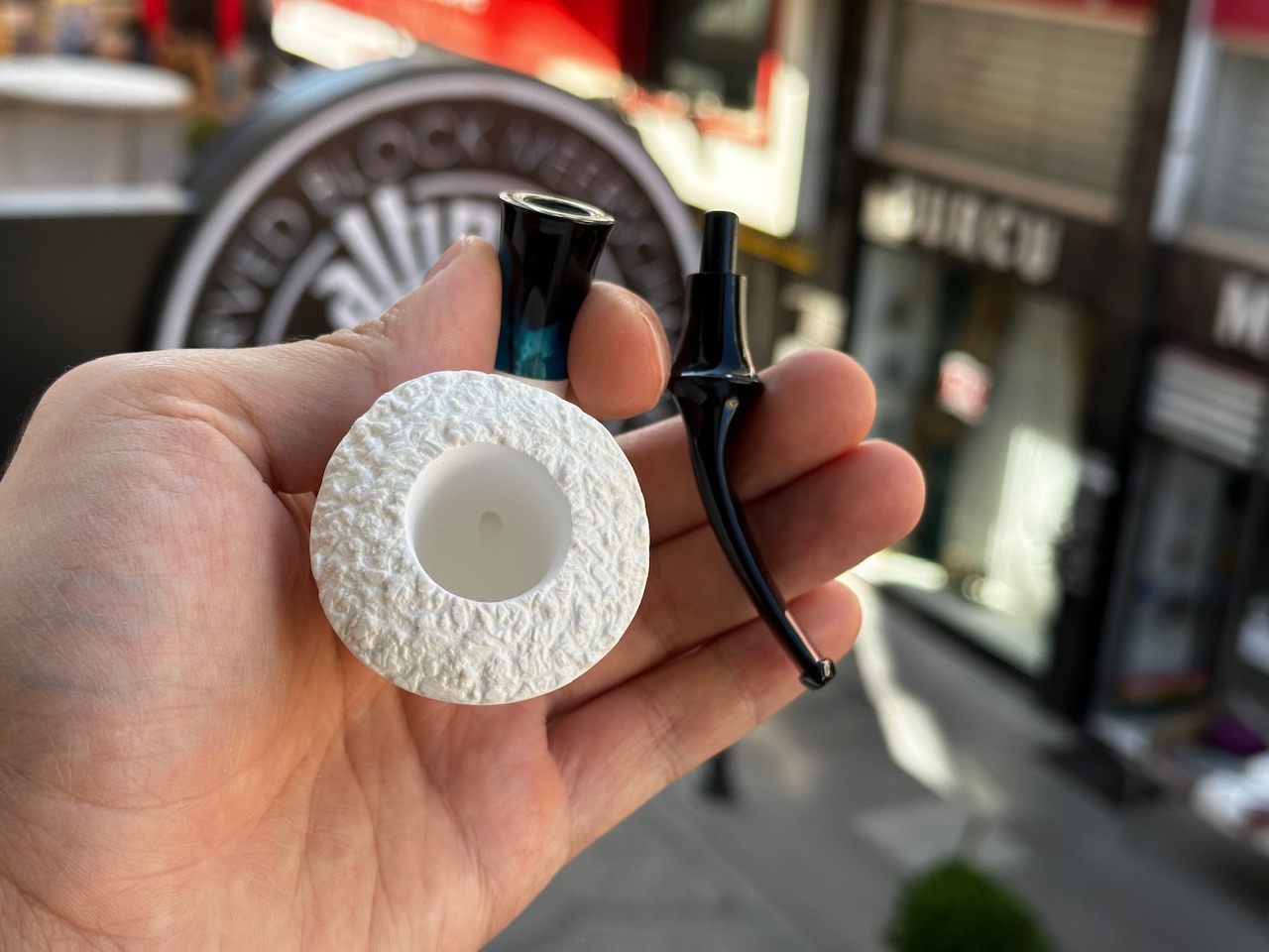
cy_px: 476
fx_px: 1760
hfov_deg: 39.7
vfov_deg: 30.3
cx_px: 634
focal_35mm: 48
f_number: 1.78
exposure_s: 1/441
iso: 64
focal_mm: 6.86
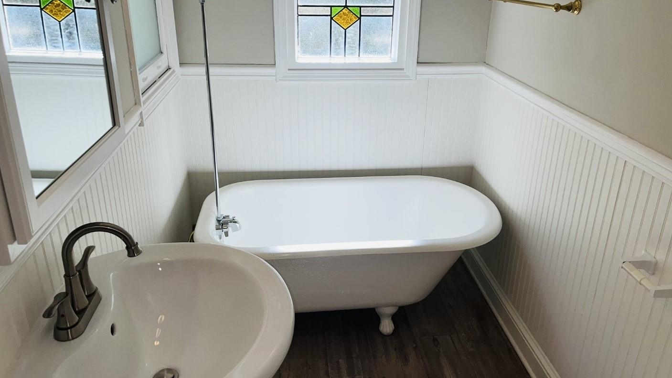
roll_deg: -0.5
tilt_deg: -23.1
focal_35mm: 29
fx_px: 517
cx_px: 336
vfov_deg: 40.1
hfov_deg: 66.1
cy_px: 170
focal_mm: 5.1
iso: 32
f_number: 1.6
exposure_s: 1/469
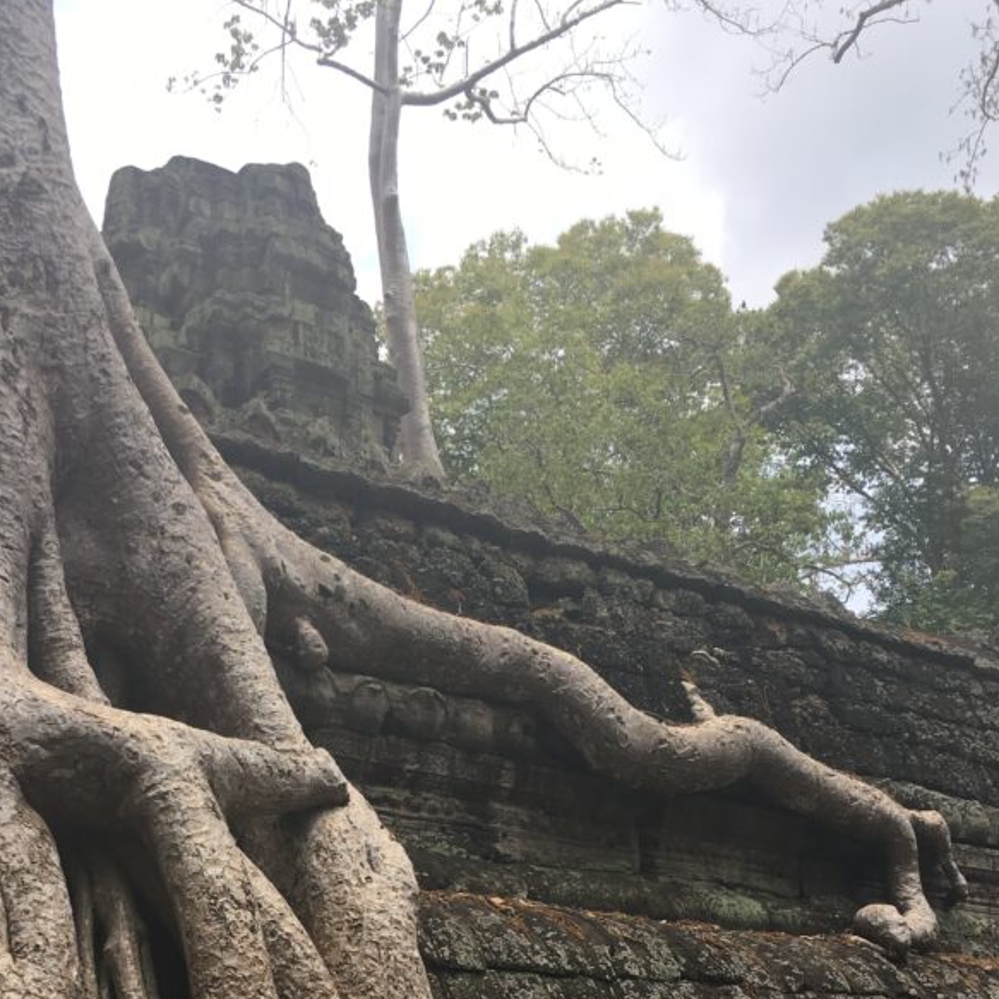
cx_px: 360
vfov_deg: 35.7
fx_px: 1469
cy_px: 862
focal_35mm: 45
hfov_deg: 37.3
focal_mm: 4.15
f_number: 2.2
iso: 25
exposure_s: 1/641
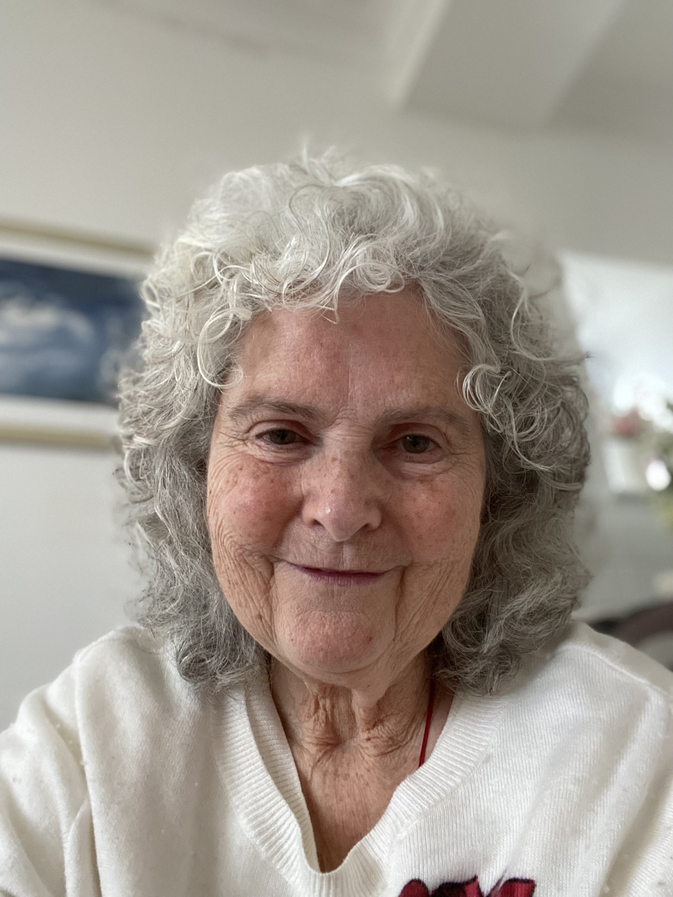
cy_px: 448
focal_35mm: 30
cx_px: 336
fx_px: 778
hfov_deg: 46.8
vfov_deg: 60.0
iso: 400
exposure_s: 1/40
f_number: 2.2
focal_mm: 2.71
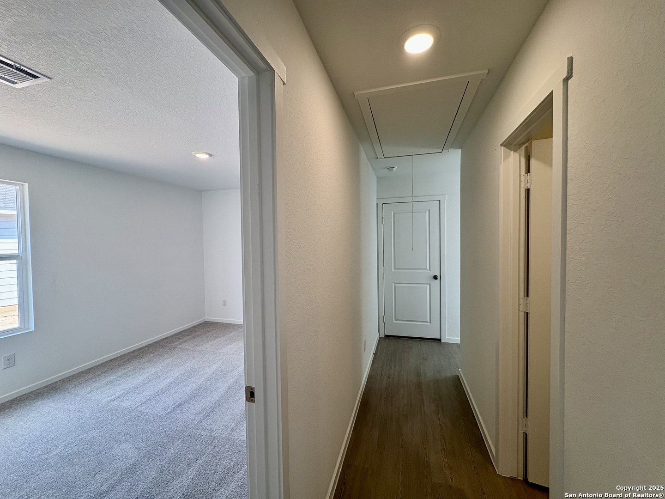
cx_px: 332
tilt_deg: -1.4
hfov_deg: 102.1
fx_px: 269
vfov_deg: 85.7
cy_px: 250
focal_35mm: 14
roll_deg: +2.0
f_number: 2.2
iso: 80
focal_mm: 2.22
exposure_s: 1/120
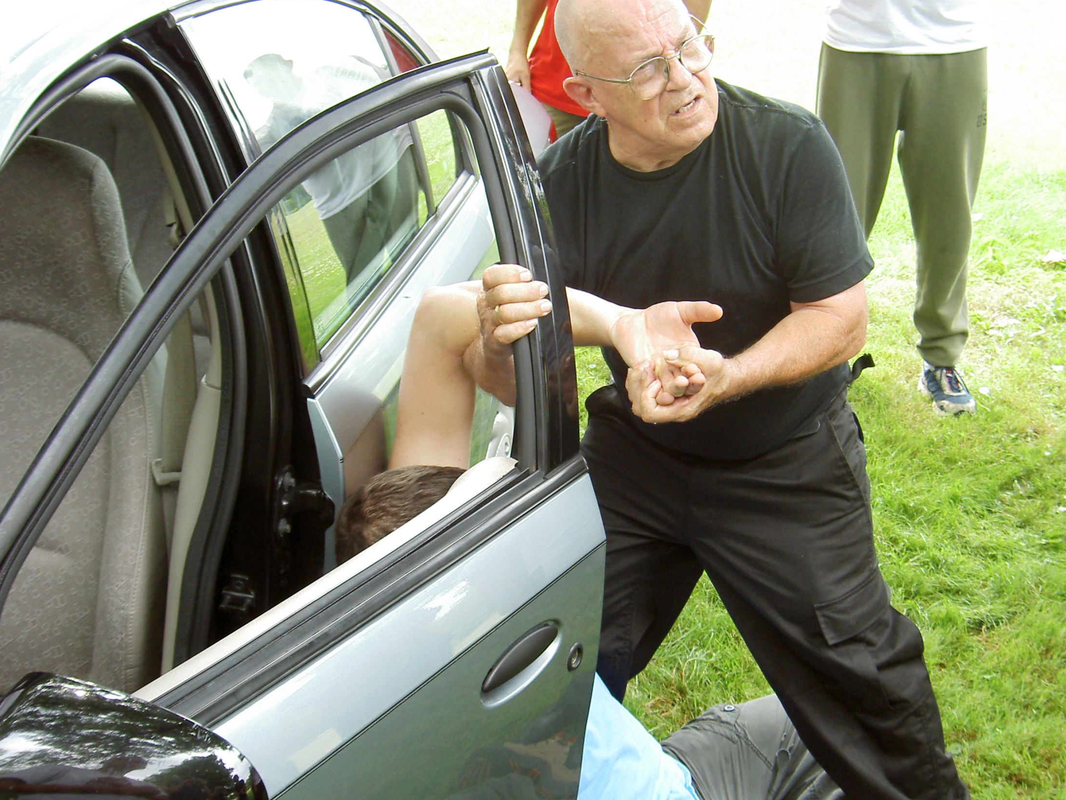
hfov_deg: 38.2
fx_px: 1540
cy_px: 498
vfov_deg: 29.0
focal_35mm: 50
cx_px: 565
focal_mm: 8
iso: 100
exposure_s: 1/60
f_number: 2.8
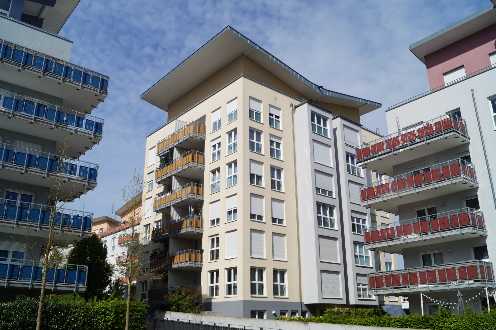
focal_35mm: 30
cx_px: 248
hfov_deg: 62.0
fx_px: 413
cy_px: 165
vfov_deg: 43.5
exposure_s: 1/320
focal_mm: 20
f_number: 10
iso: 100
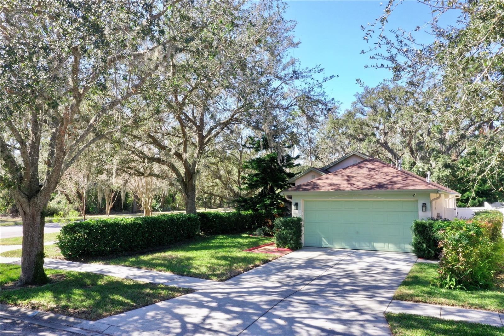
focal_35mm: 28
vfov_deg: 46.4
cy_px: 168
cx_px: 252
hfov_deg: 65.5
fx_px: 392
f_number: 11
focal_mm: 10.26
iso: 100
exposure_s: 1/30
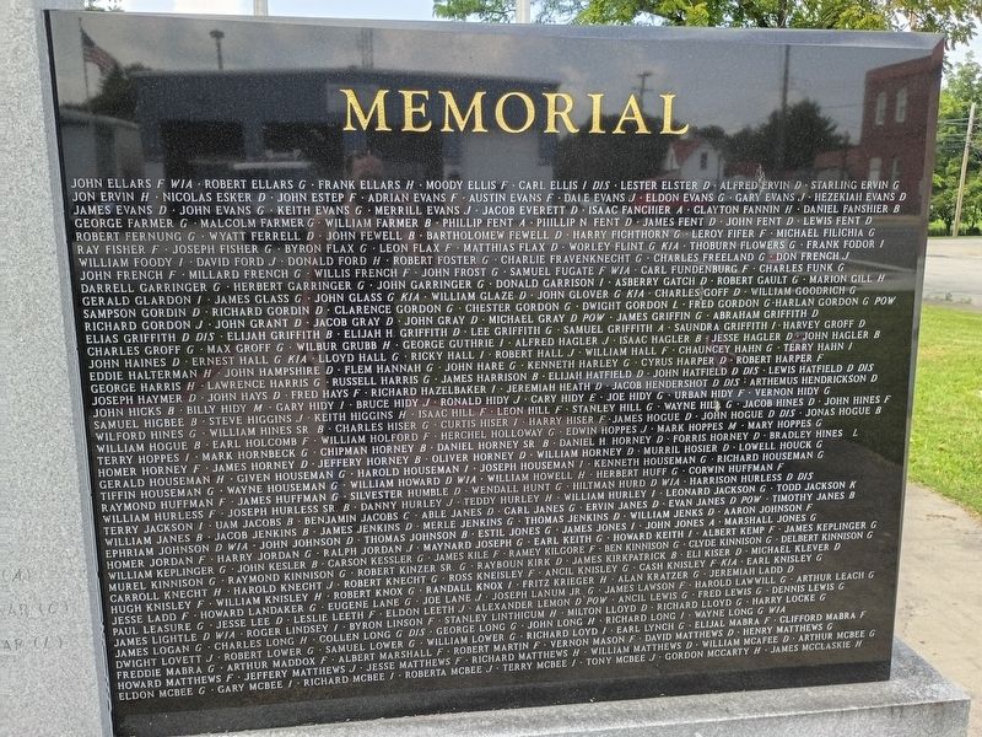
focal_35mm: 29
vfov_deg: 48.2
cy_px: 368
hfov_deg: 61.7
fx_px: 823
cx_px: 491
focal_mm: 4.27
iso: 100
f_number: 1.8
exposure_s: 1/187
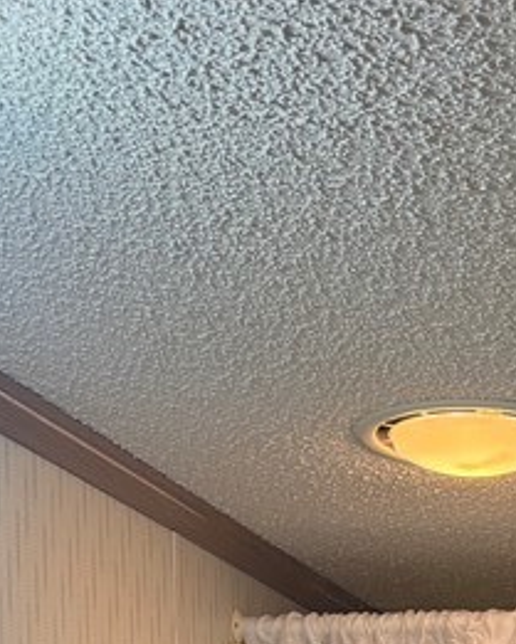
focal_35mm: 92
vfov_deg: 17.6
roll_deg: -0.7
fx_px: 1755
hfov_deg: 16.4
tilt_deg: -4.6
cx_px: 491
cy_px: 1091
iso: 160
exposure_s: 1/120
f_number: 1.78
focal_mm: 6.76
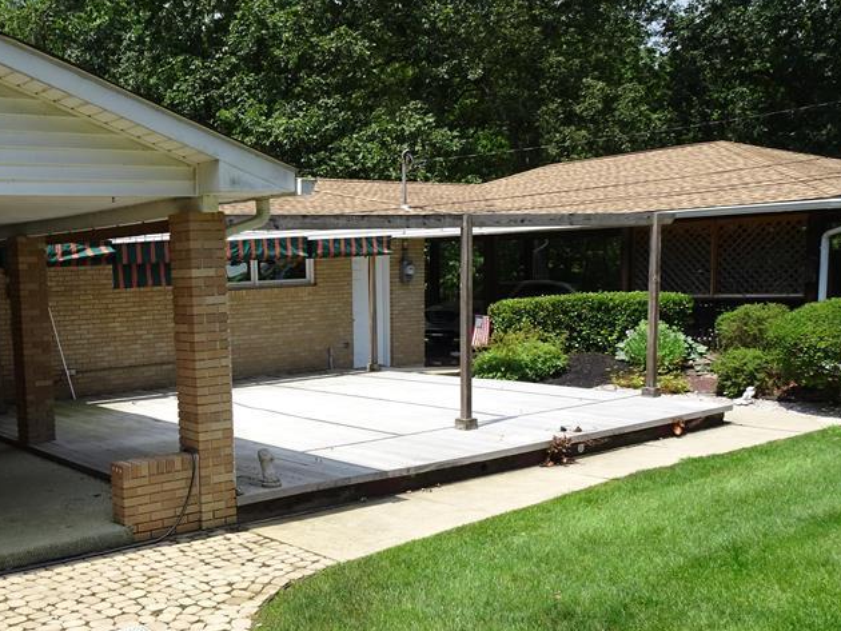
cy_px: 398
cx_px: 219
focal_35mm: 39
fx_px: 948
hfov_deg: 46.3
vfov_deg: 36.6
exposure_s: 1/640
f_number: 3.5
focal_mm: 4.1
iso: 80
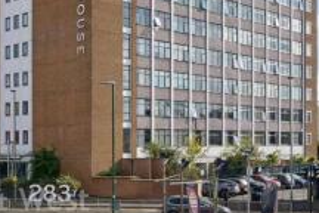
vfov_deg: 20.4
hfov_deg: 30.1
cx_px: 85
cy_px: 39
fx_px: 585
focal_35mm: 66
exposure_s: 1/60
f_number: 18
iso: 100
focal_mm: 30
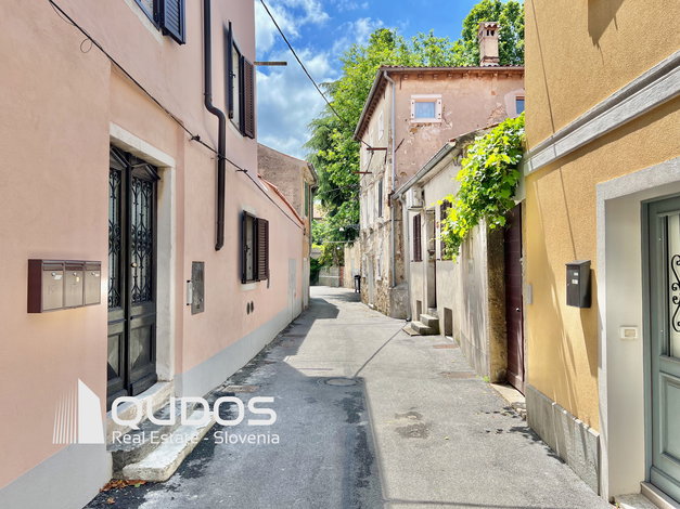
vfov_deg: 53.0
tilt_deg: +1.6
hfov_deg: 67.3
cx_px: 340
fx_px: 511
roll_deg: +0.5
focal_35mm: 26
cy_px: 254
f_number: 1.5
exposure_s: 1/2208
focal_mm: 5.7
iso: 50
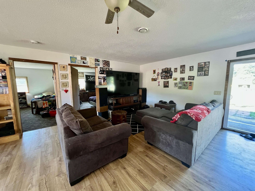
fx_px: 96
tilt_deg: -7.1
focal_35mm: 13
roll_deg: +0.4
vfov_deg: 89.9
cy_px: 96
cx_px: 128
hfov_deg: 106.2
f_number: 1.8
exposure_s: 1/60
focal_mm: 1.57
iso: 800
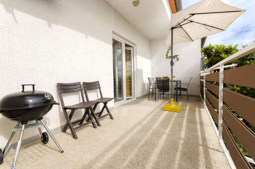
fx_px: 106
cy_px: 84
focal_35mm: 15
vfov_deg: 77.1
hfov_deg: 100.5
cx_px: 128
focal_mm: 10
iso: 100
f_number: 13
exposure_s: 1/200
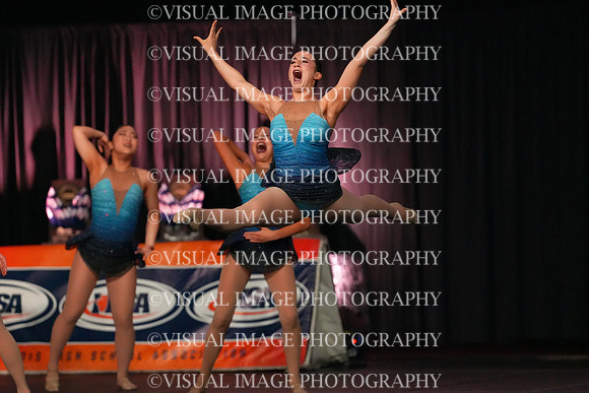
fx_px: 4909
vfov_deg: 4.6
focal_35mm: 300
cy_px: 196
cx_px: 294
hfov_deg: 6.9
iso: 16000
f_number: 3.5
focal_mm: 300
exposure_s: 1/1250
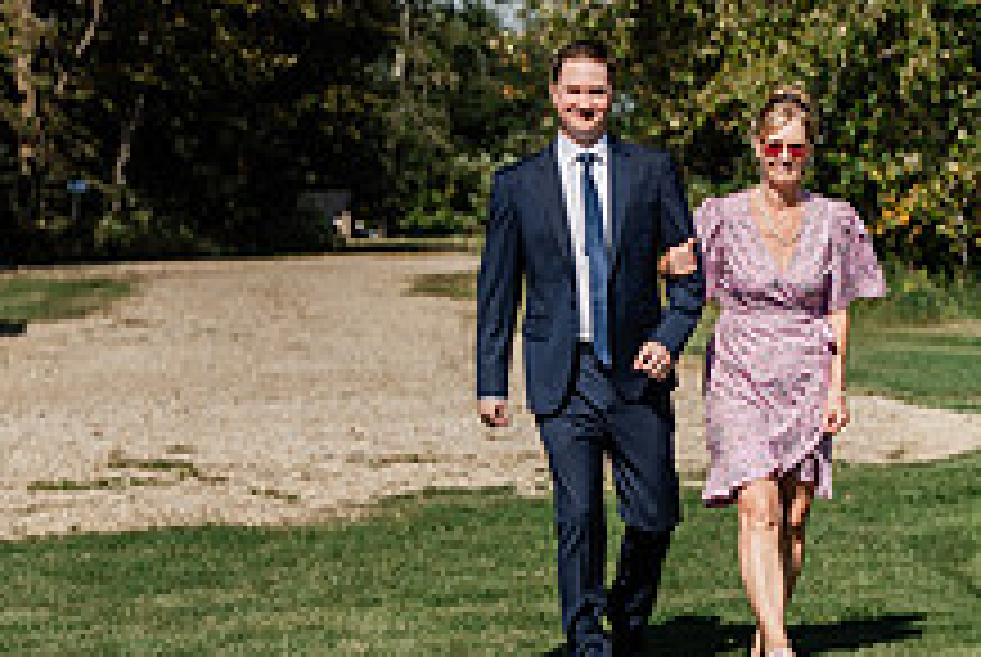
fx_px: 5075
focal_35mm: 186
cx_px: 716
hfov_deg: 11.0
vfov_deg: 7.4
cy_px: 497
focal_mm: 70
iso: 200
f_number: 4
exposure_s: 1/160
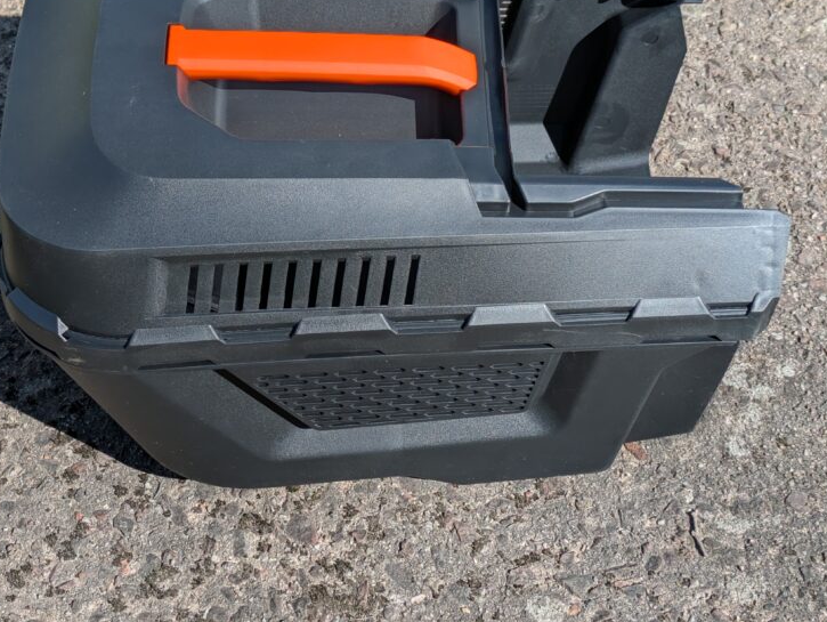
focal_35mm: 72
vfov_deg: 20.5
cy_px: 259
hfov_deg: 27.0
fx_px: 1722
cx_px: 348
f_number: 1.89
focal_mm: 5.43
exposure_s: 1/2037
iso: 45
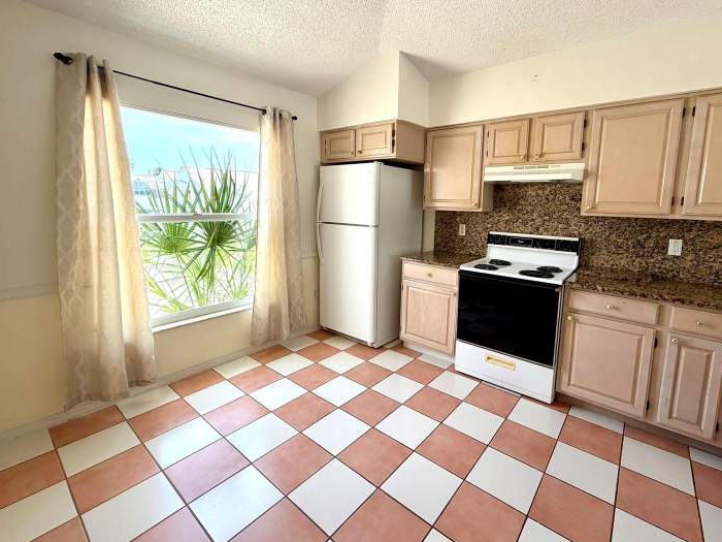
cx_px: 398
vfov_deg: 77.9
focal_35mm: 16
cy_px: 244
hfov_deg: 94.2
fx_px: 334
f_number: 2.2
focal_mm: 2.22
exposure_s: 1/121
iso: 64
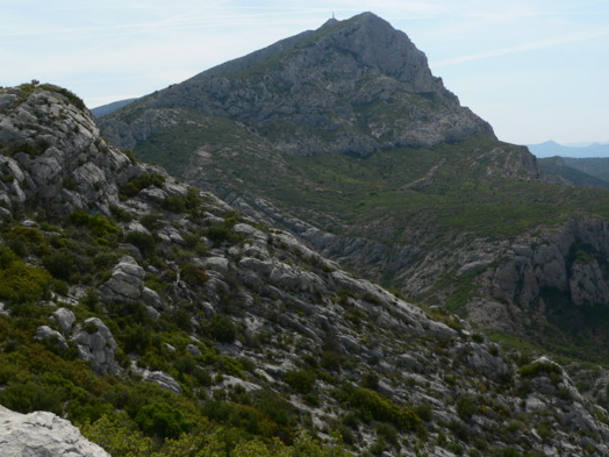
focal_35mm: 44
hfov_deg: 42.9
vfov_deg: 32.9
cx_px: 266
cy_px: 234
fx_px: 774
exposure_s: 1/640
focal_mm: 6
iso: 80
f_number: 5.2
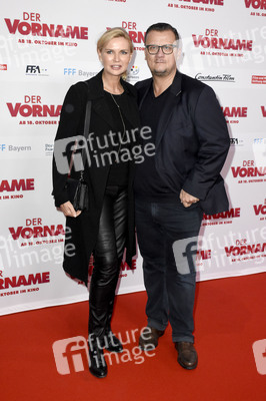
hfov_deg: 29.8
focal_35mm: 45
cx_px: 133
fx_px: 500
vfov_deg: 43.6
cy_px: 200
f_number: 6.3
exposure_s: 1/160
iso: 3200
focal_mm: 30
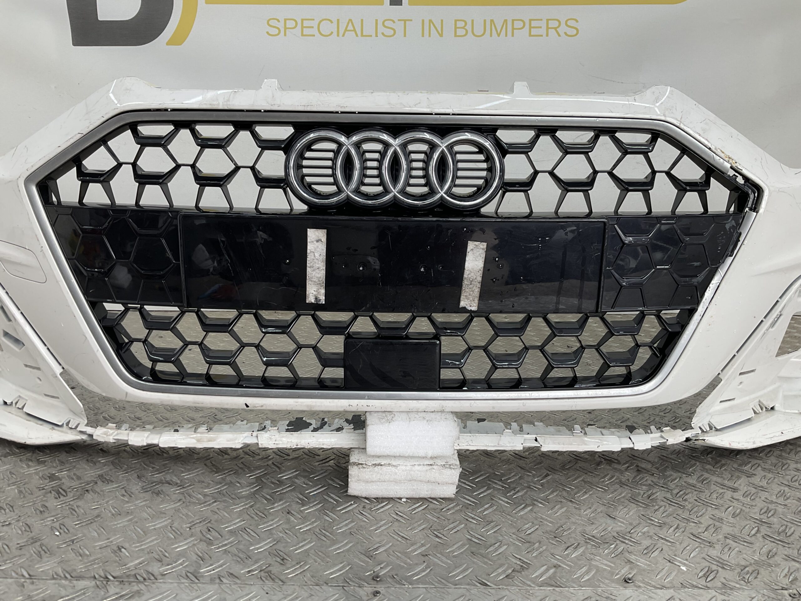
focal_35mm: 29
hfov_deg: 61.7
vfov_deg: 48.2
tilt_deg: -13.9
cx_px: 400
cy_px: 300
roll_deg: -1.2
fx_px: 671
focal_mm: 3
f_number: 1.8
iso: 16
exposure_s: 1/117
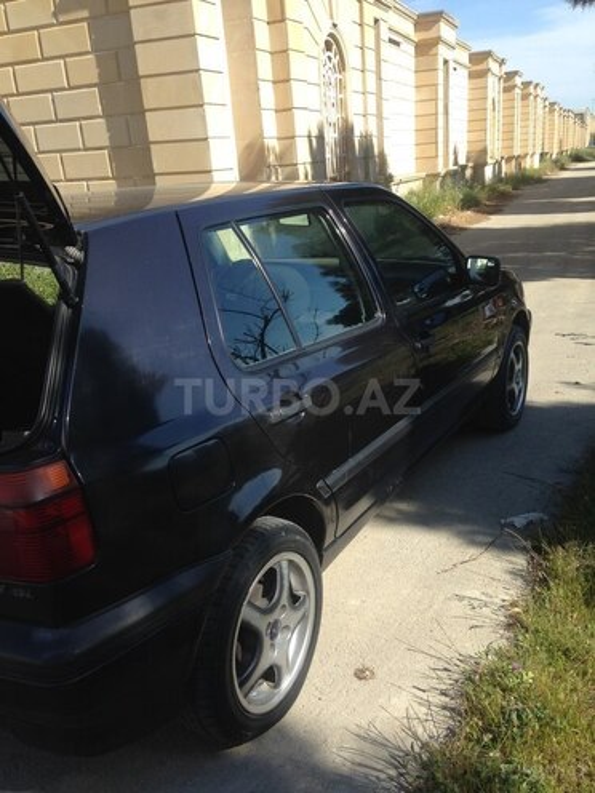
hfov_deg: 42.9
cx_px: 298
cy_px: 396
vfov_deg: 55.4
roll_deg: +4.1
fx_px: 756
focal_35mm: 33
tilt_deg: -15.5
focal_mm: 4.12
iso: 50
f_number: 2.4
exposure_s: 1/968
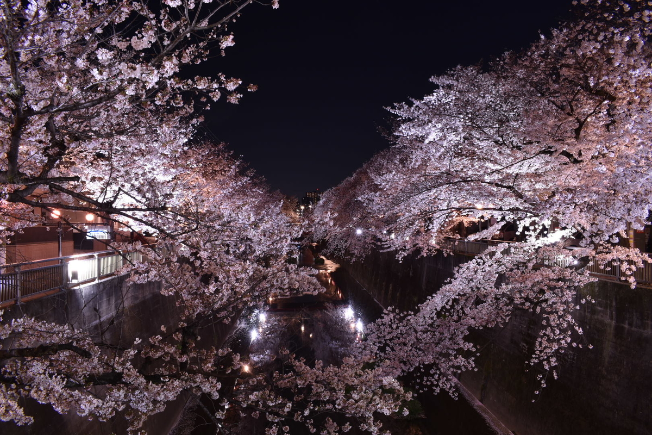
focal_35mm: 27
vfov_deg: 47.9
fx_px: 489
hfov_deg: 67.4
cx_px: 326
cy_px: 218
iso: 100
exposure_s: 8
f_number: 11
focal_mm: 18
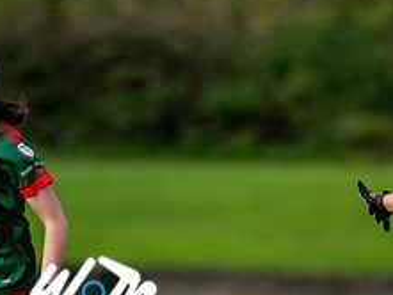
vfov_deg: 1.3
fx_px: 12881
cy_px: 331
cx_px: 92
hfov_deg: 1.7
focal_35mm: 1134
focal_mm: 300
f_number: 2.8
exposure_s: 1/3200
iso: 280
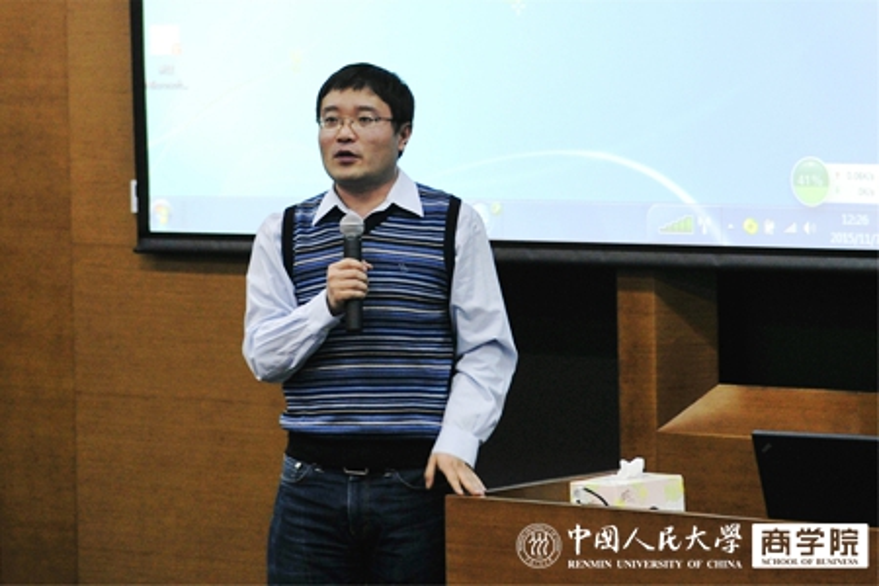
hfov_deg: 24.6
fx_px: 2014
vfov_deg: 16.6
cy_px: 293
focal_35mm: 82
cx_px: 440
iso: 400
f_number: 3.5
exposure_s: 1/60
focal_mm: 55
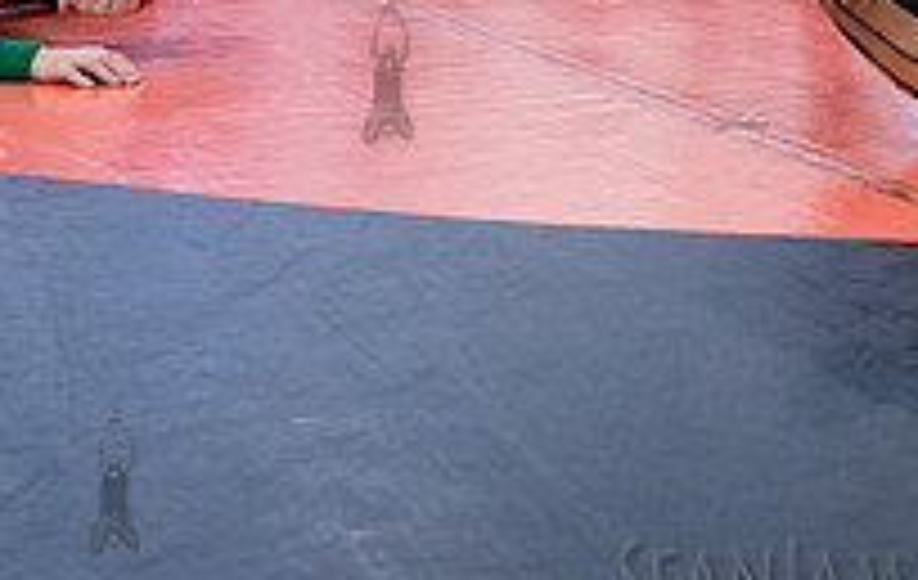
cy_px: -51
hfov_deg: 19.5
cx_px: 1106
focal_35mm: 100
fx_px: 2510
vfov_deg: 13.0
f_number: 3.2
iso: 8000
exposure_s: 1/500
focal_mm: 29
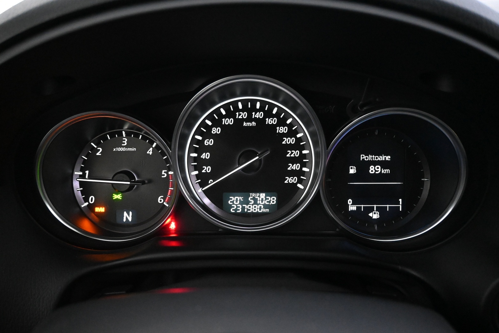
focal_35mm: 31
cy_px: 166
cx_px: 250
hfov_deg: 60.7
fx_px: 426
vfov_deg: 42.6
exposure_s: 1/30
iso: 7200
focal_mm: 20.5
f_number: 3.8
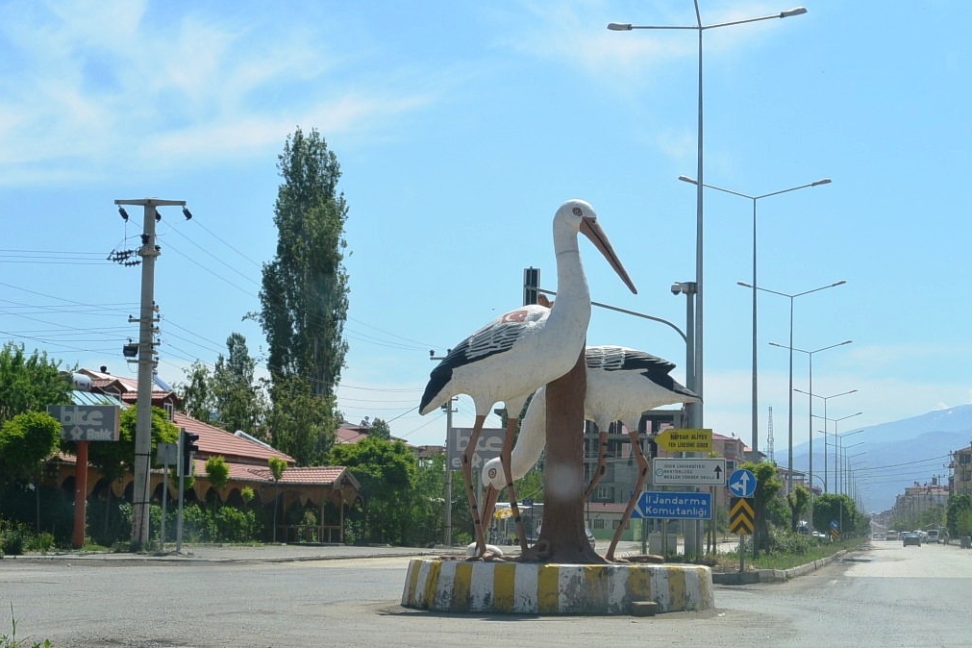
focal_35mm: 75
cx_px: 487
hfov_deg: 27.0
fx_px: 2025
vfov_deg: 18.2
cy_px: 327
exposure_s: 1/640
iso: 100
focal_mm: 27.5
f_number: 5.6
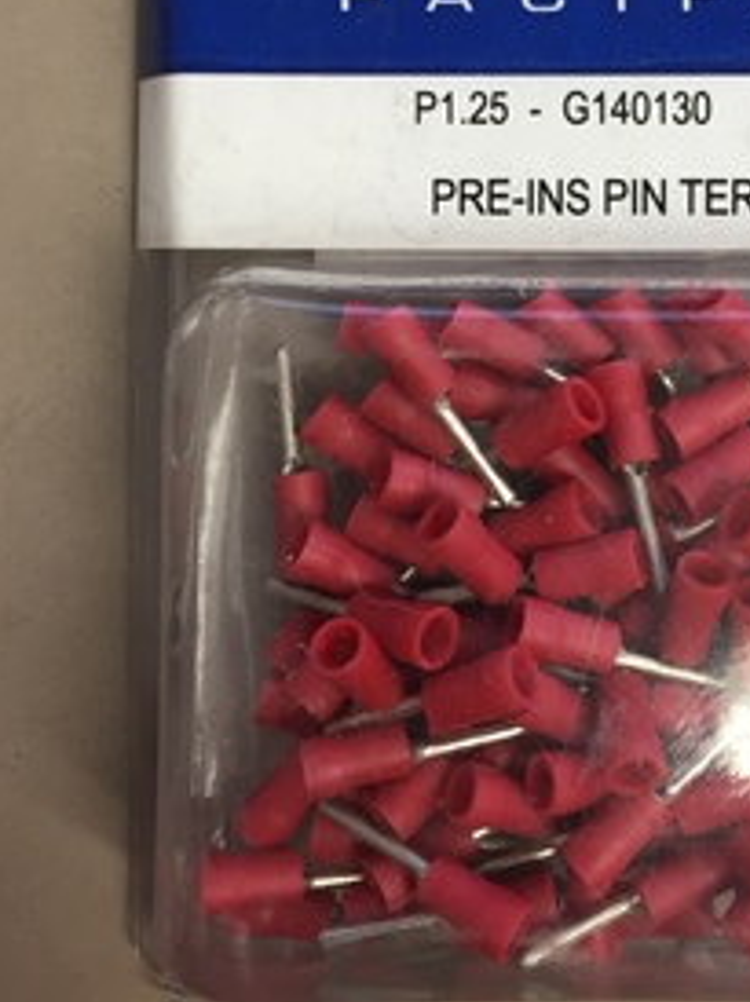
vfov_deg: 35.6
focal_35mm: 53
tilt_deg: -89.0
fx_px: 1533
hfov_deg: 26.9
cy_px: 278
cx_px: 609
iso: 100
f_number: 2.2
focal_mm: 4.15
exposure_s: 1/33
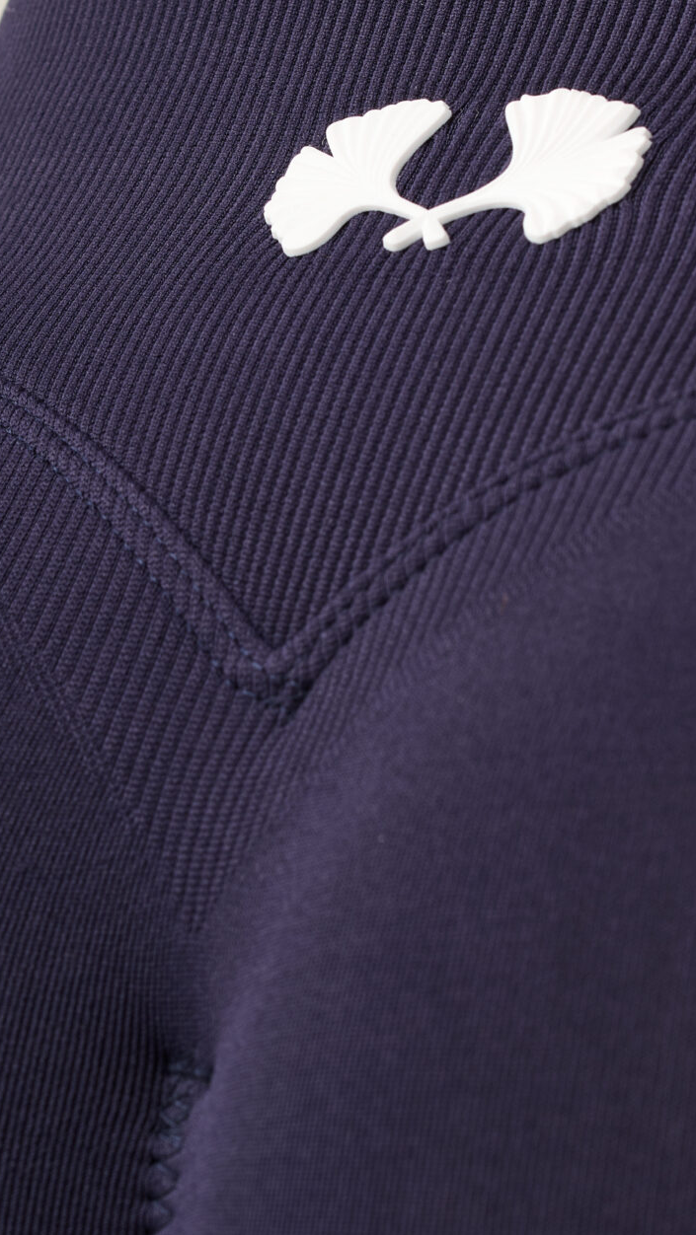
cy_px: 434
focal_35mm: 182
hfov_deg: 6.7
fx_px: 5966
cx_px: 419
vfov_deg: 11.8
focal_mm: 85
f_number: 11
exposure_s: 1/160
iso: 64
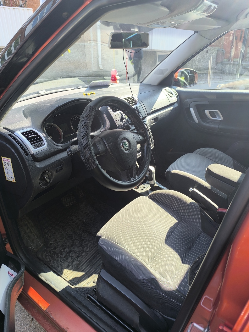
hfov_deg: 58.9
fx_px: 221
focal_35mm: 23
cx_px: 124
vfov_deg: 73.9
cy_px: 166
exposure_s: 1/100
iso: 64
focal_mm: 6.14
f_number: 1.65
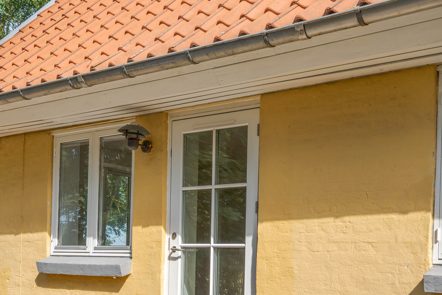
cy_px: 252
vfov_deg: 24.9
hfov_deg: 37.5
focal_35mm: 53
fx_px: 651
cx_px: 218
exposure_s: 1/3200
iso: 100
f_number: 8
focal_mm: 28
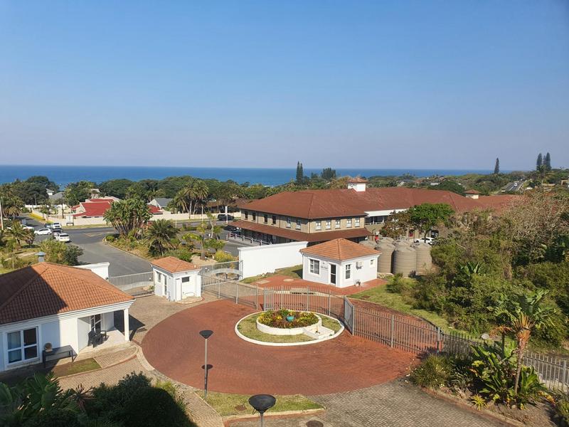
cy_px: 214
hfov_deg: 67.3
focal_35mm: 26
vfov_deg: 53.1
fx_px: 427
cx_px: 284
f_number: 2.4
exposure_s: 1/1620
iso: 50
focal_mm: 4.3
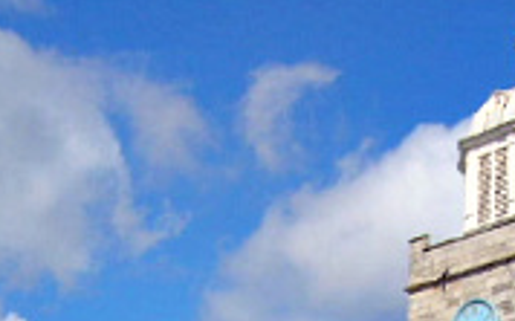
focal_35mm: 84
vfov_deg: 15.0
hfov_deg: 23.3
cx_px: 548
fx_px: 1178
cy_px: 388
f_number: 4.9
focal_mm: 5.7
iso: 50
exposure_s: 1/655
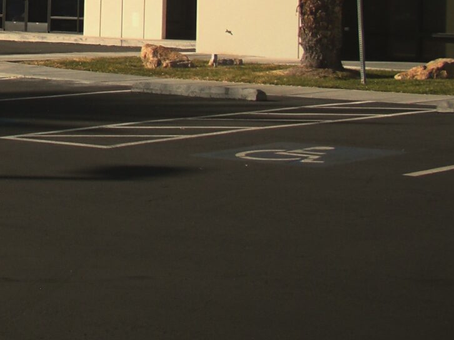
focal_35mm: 127
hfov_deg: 14.6
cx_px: -205
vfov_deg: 11.1
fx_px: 1665
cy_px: -200
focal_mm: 6.3
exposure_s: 1/160
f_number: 7.9
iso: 50
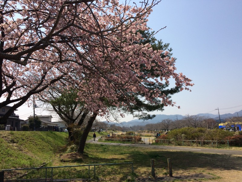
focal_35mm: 29
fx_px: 203
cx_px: 121
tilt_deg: +11.6
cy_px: 91
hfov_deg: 61.7
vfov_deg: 48.2
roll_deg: +3.6
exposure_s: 1/2564
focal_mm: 4.15
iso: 32
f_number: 2.2
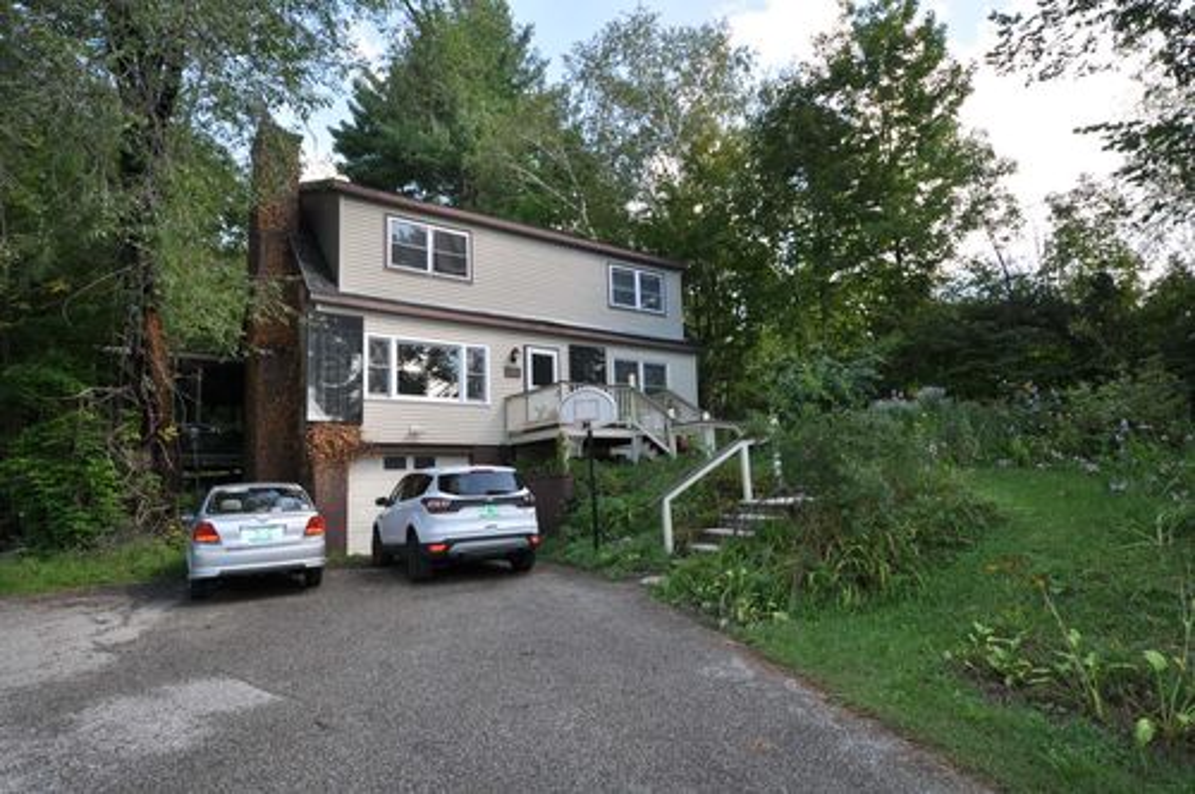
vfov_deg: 59.4
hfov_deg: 81.3
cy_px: 397
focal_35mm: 21
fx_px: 696
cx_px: 598
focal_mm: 14
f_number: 5.6
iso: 200
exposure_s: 1/200
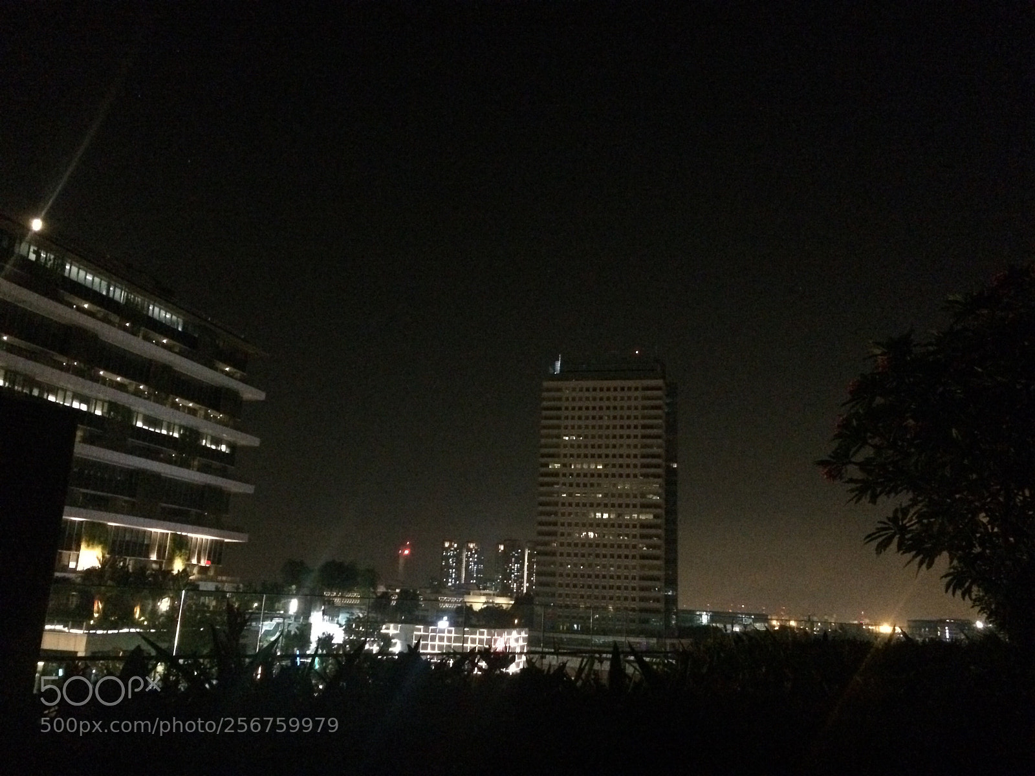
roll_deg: -1.5
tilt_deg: +13.3
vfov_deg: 48.2
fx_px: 867
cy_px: 388
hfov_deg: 61.7
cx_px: 518
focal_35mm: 29
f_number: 2.2
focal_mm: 4.15
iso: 2000
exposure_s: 1/17
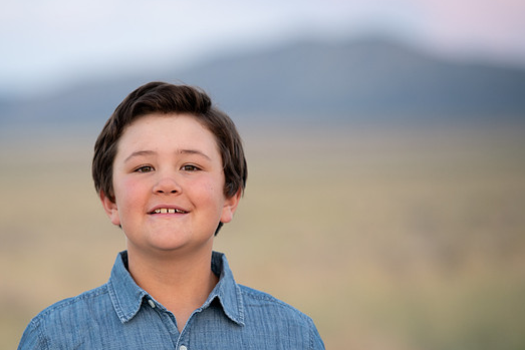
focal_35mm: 214
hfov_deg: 9.6
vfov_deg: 6.4
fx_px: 3122
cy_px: 206
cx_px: 182
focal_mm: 160
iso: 250
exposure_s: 1/100
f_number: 2.8
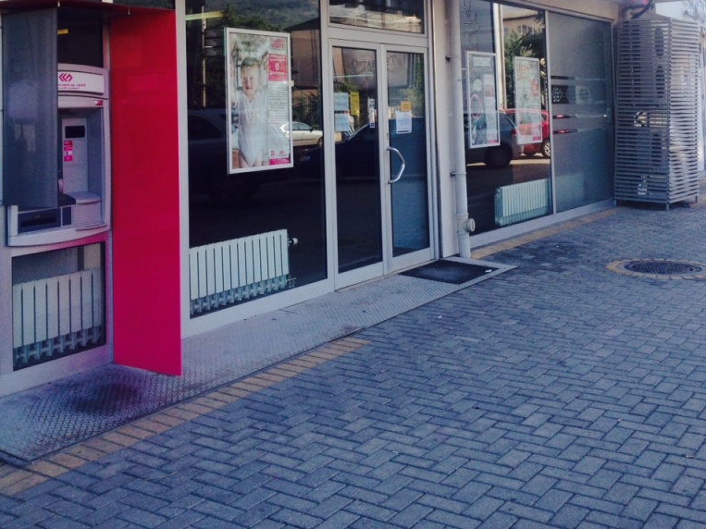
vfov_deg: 29.8
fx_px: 958
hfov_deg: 40.4
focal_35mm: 47
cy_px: 72
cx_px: 353
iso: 50
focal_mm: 4.28
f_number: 2.4
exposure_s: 1/406
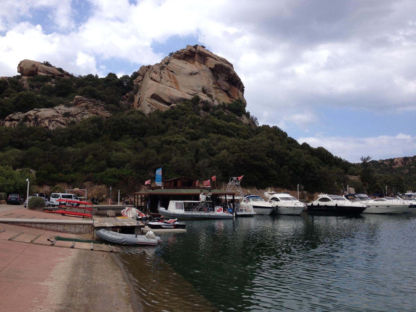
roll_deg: +0.6
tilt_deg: +2.3
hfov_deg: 52.6
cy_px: 156
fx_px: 421
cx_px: 208
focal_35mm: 35
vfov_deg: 40.7
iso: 50
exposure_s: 1/1534
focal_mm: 4.28
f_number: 2.4
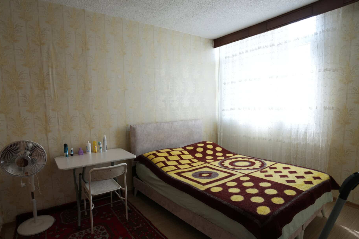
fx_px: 189
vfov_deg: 64.5
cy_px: 127
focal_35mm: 19
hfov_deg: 86.7
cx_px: 164
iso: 500
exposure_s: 1/160
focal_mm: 17
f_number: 4
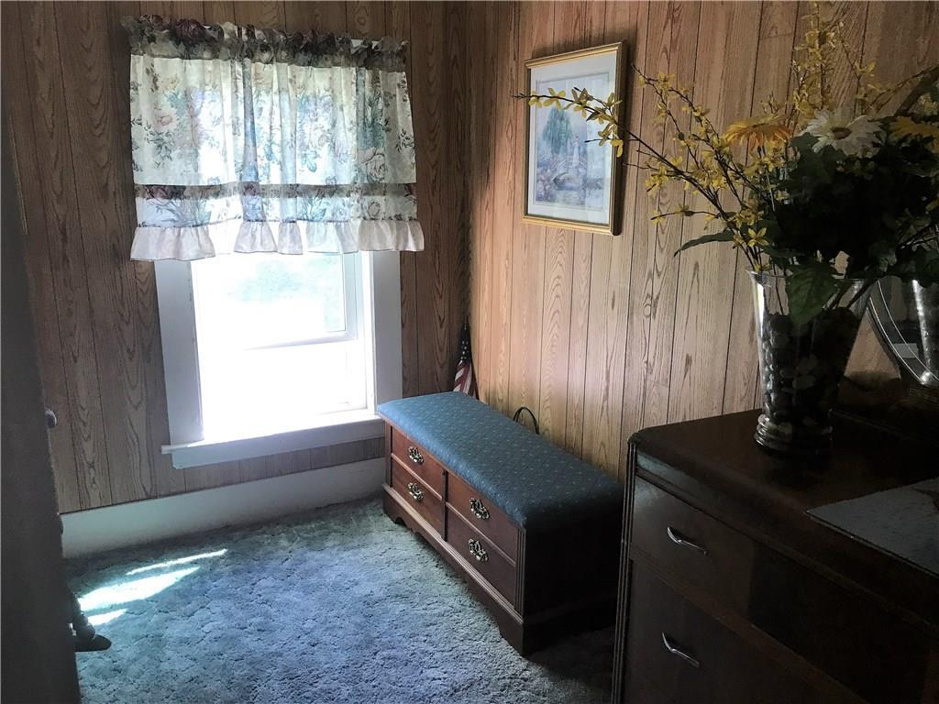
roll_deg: +0.0
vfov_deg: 49.7
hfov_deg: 63.4
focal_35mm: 28
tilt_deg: -12.3
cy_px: 352
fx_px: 760
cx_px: 470
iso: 32
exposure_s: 1/30
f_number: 1.8
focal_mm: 3.99
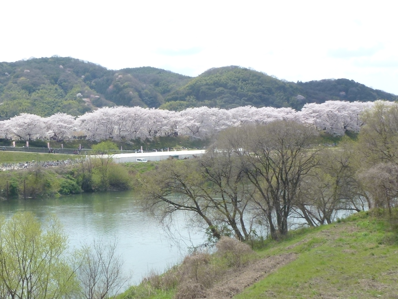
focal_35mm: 60
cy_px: 153
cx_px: 92
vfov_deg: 24.4
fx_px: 690
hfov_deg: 31.5
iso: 100
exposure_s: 1/500
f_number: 4
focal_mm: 6.4
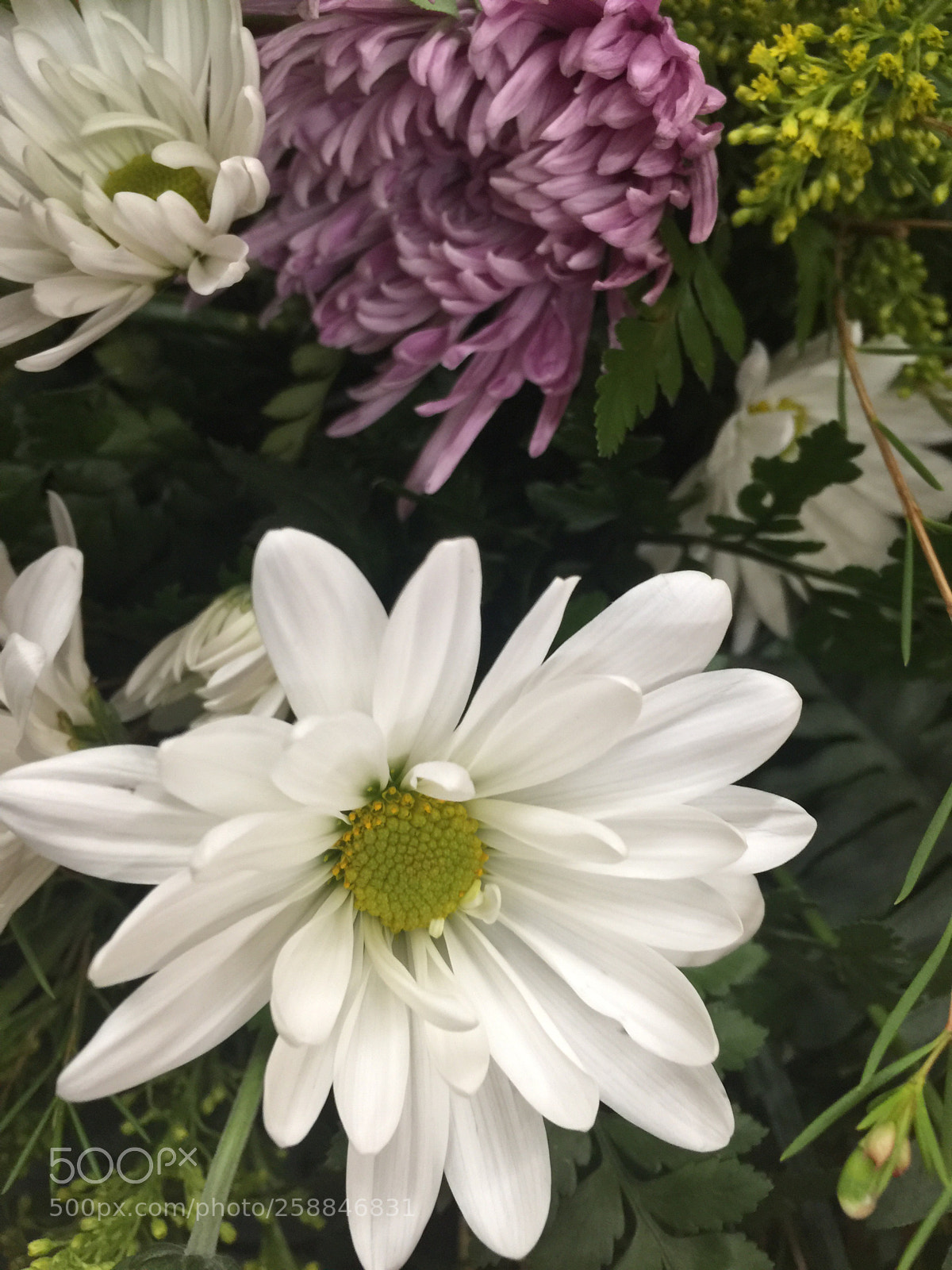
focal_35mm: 29
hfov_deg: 48.2
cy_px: 635
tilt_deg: -65.6
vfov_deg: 61.7
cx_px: 476
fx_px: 1063
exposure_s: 1/15
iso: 80
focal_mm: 4.15
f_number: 2.2
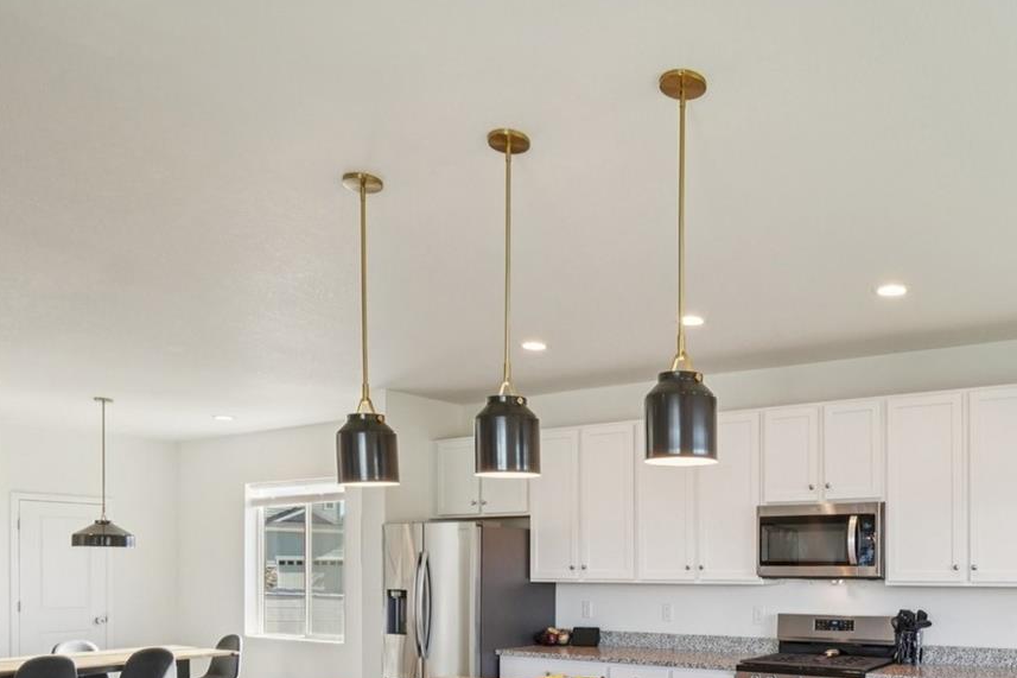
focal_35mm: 28
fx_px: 791
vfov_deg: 43.2
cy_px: 583
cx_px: 751
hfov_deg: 62.1
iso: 400
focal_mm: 10
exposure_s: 1/40
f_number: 8
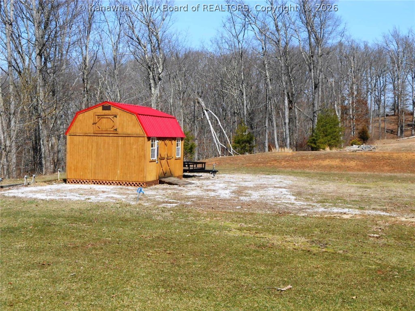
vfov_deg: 29.7
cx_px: 208
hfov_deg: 38.9
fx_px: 587
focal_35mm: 49
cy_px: 156
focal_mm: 8.8
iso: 80
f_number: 4.8
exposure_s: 1/500
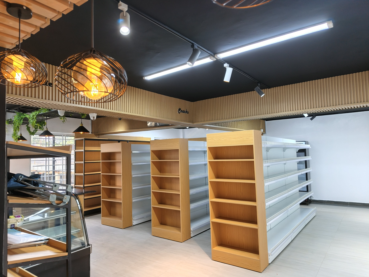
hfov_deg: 73.9
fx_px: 245
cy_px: 138
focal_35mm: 23
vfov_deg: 58.9
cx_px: 184
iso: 177
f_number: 1.8
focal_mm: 5.56
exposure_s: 1/100
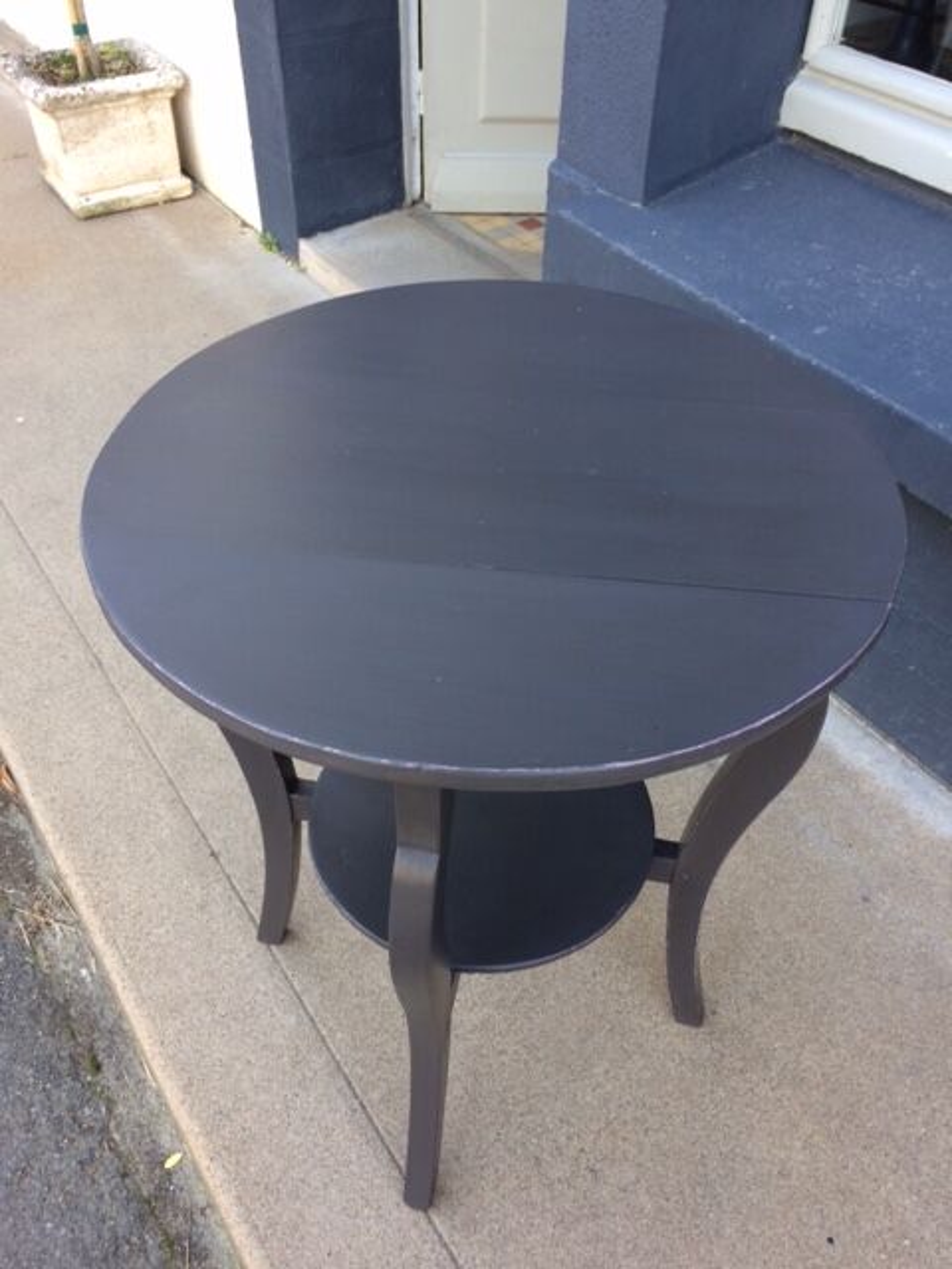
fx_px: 1063
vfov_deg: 61.7
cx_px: 476
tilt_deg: -45.6
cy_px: 634
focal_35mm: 29
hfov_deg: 48.2
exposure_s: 1/100
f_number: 2.2
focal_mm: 4.15
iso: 32
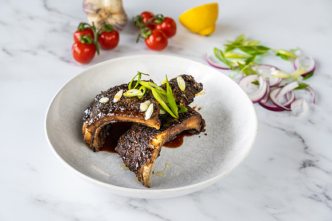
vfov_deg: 17.9
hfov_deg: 26.6
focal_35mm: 76
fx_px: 702
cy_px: 110
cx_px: 166
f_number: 7.1
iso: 100
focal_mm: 75
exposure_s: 1/5
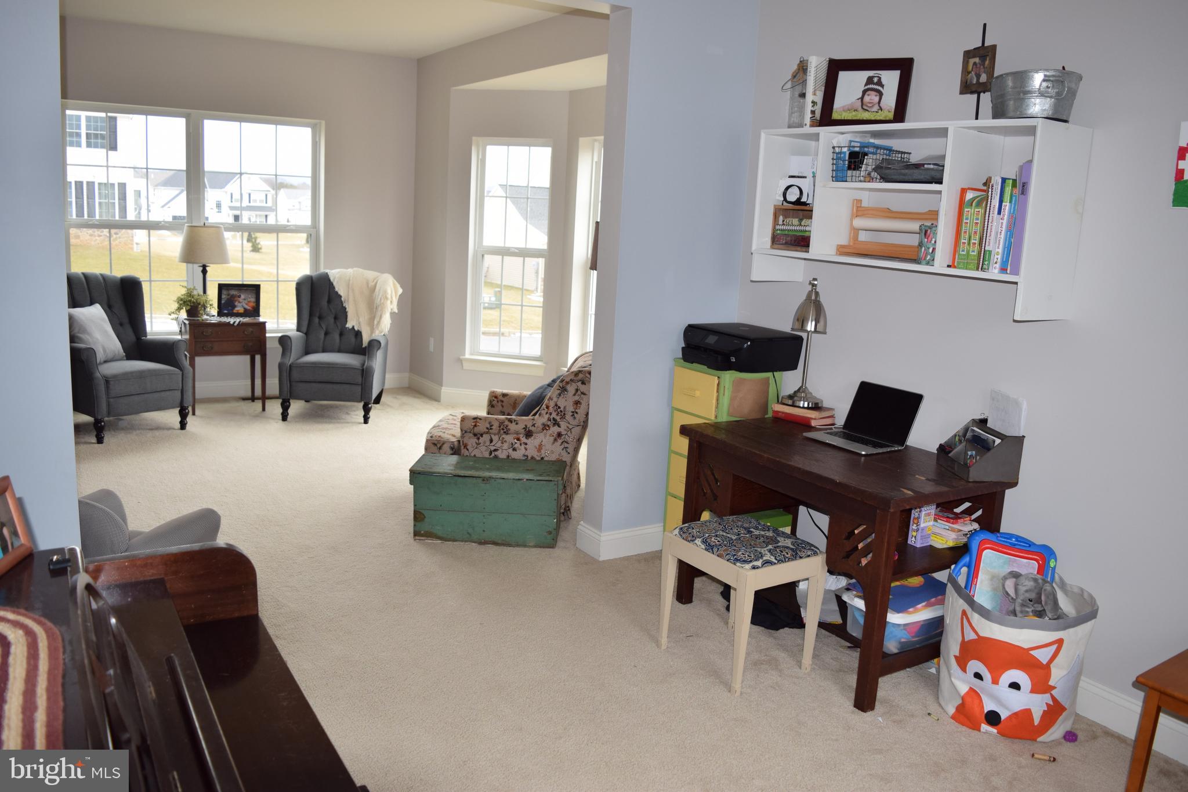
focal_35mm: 27
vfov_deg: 47.9
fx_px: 891
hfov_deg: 67.4
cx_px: 594
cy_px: 396
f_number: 3.5
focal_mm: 18
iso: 400
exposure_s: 1/200
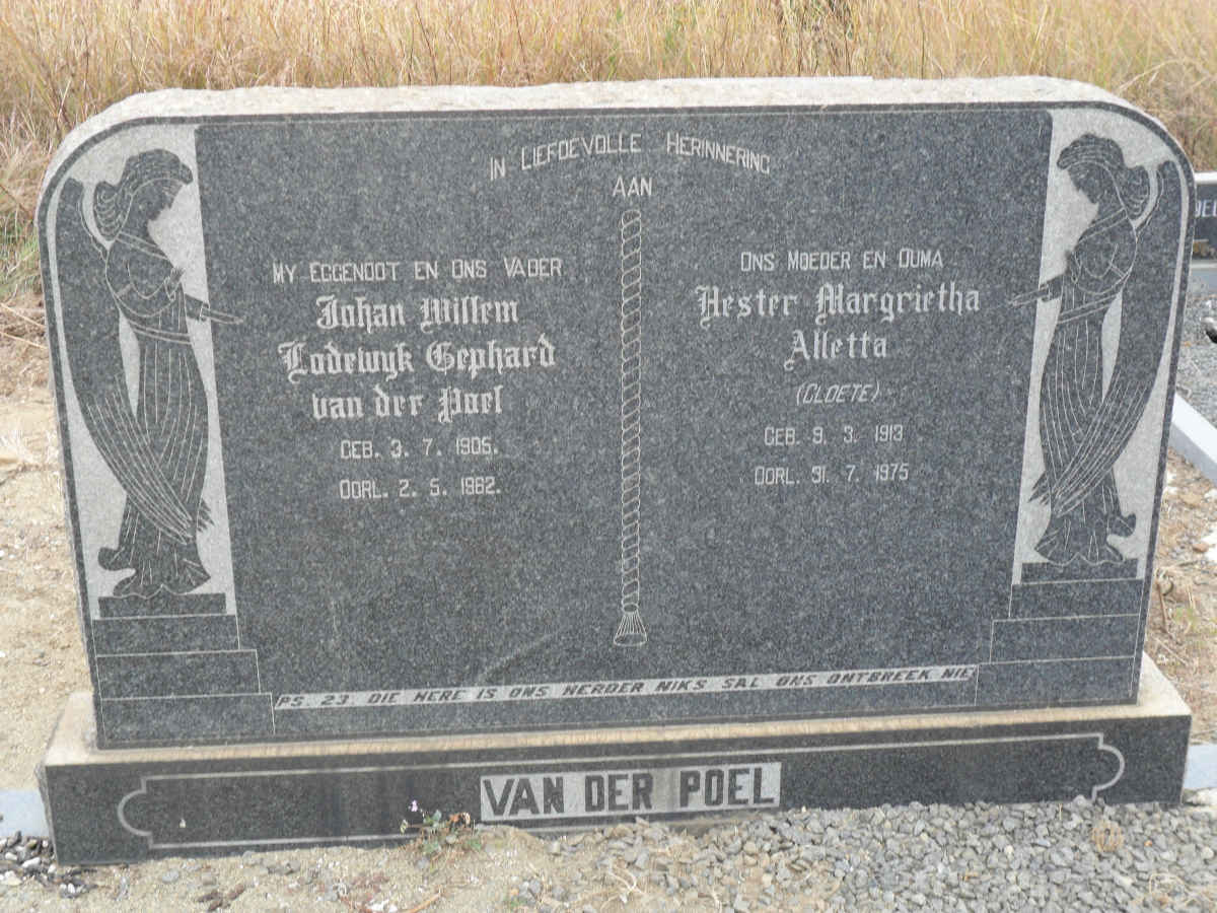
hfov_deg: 36.8
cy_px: 456
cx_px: 608
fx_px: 1828
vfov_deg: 28.0
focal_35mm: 52
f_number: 5
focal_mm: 9.3
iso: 100
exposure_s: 1/60
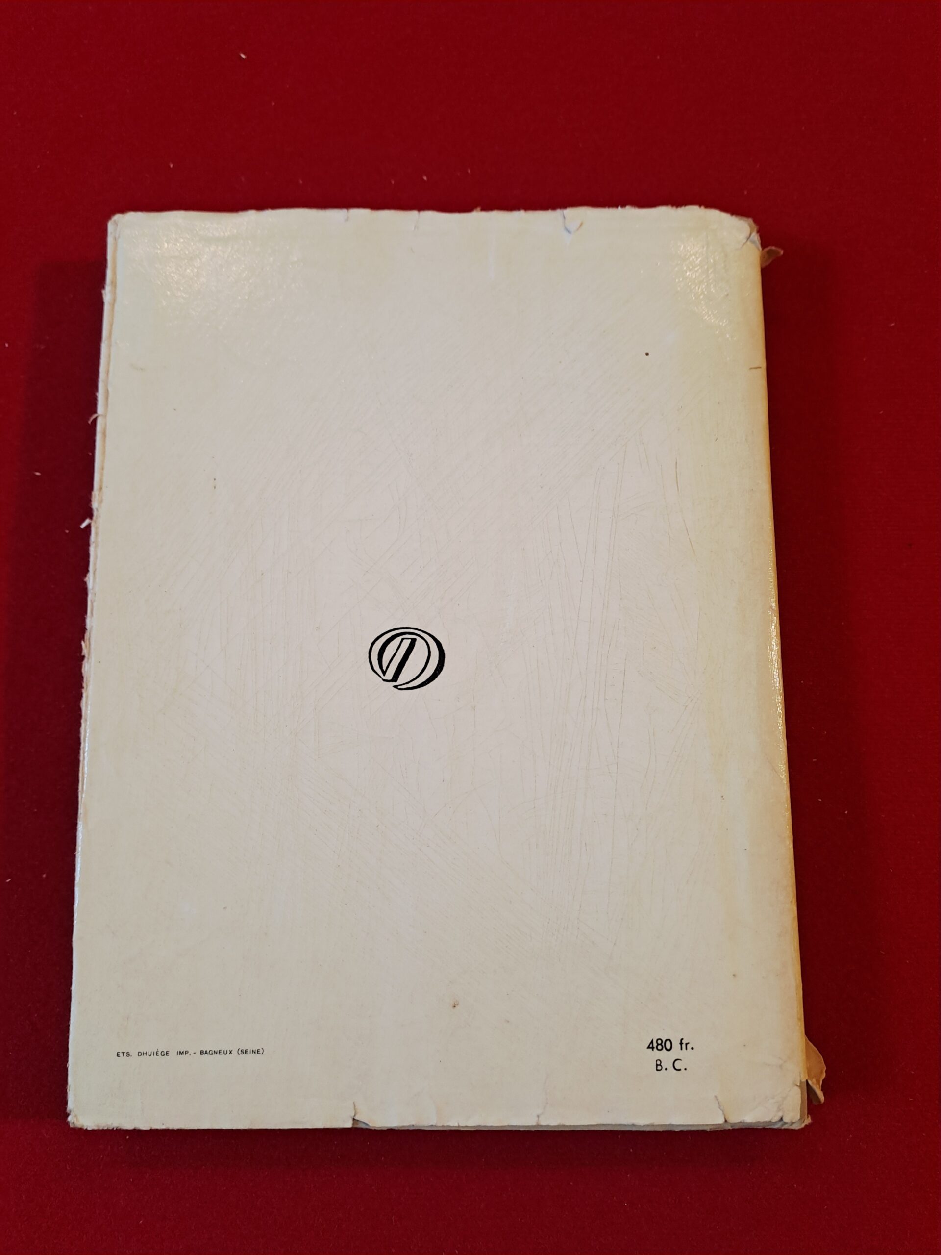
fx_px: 906
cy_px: 628
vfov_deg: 69.4
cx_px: 470
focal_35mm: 25
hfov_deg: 54.9
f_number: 1.8
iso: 160
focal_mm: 4.65
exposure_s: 1/50
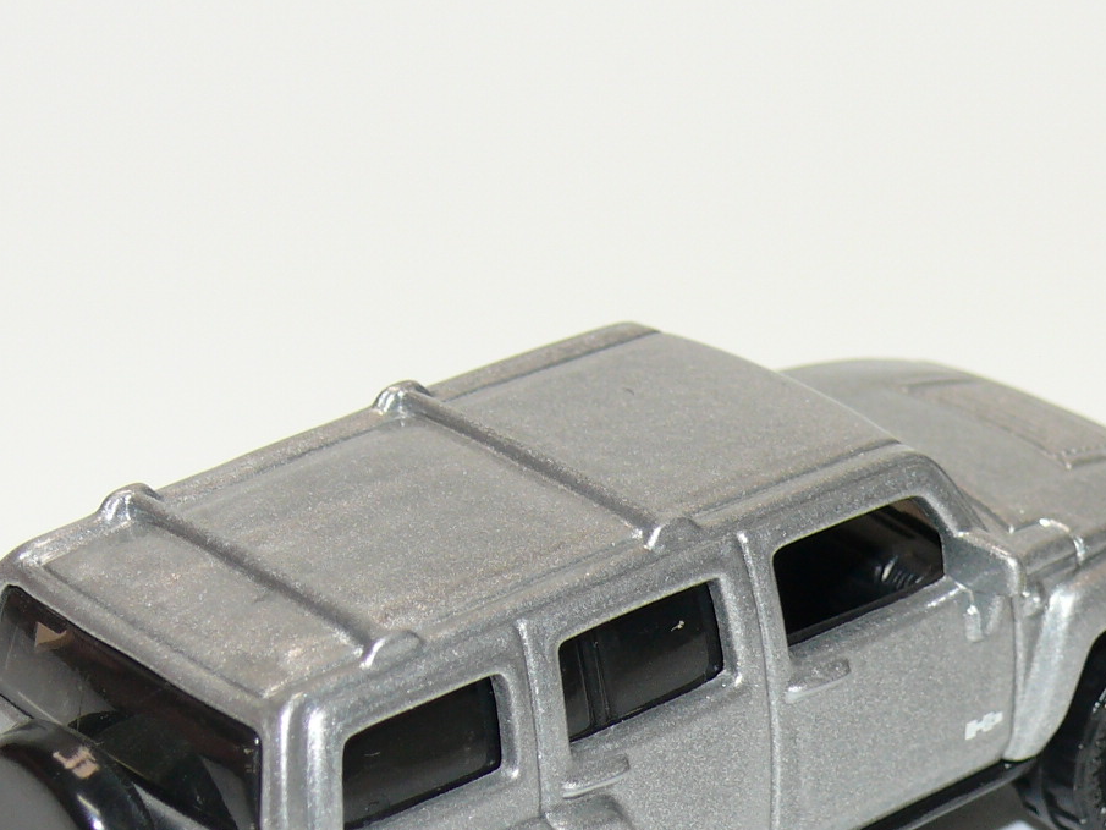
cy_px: 661
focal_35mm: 145
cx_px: 624
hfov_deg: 13.6
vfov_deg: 10.2
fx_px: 4633
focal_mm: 12.1
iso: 100
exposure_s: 1/30
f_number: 4
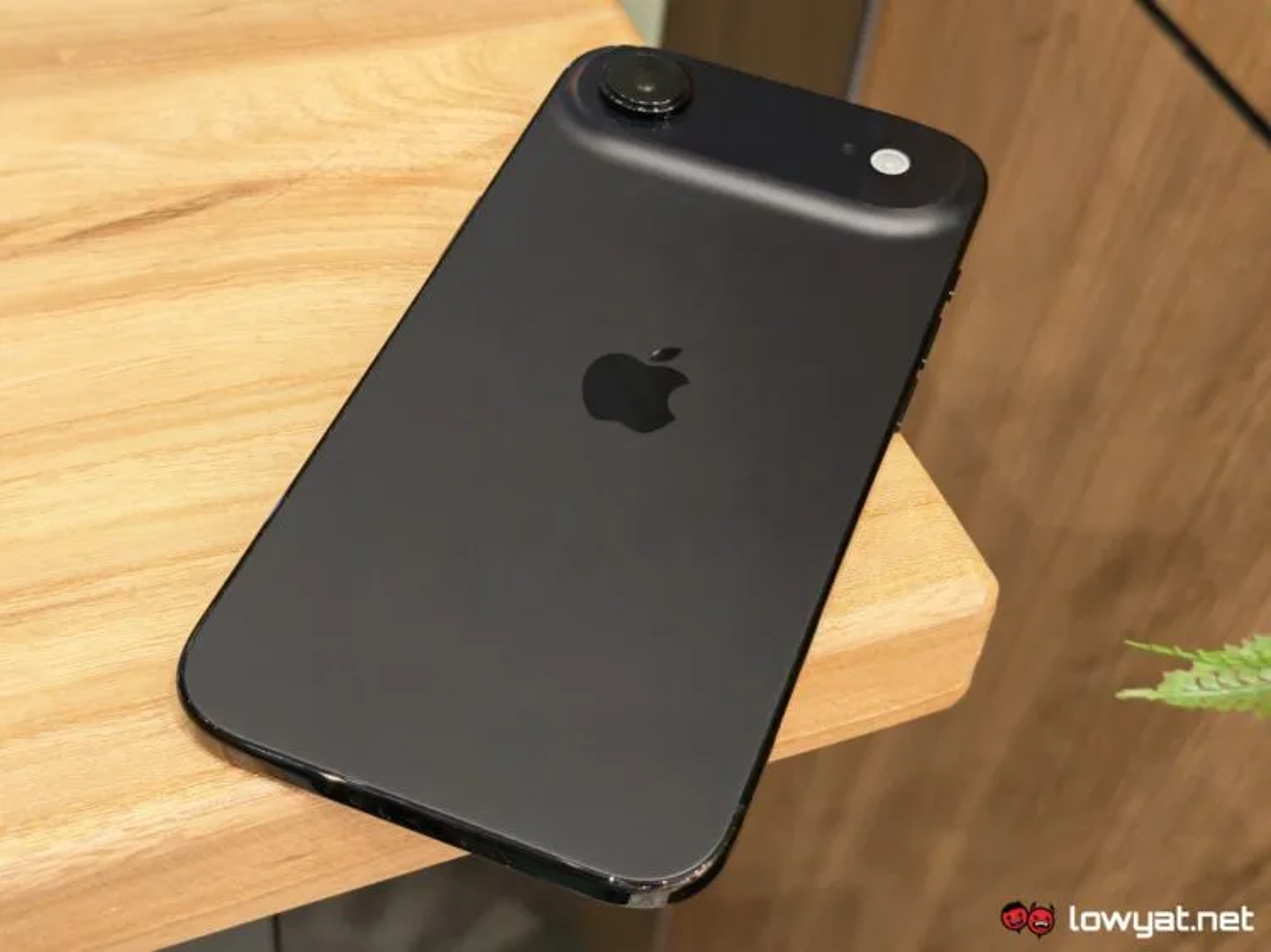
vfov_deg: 31.5
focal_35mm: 46
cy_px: 476
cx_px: 636
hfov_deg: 41.3
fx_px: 1688
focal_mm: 5.4
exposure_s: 1/50
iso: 400
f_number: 1.6
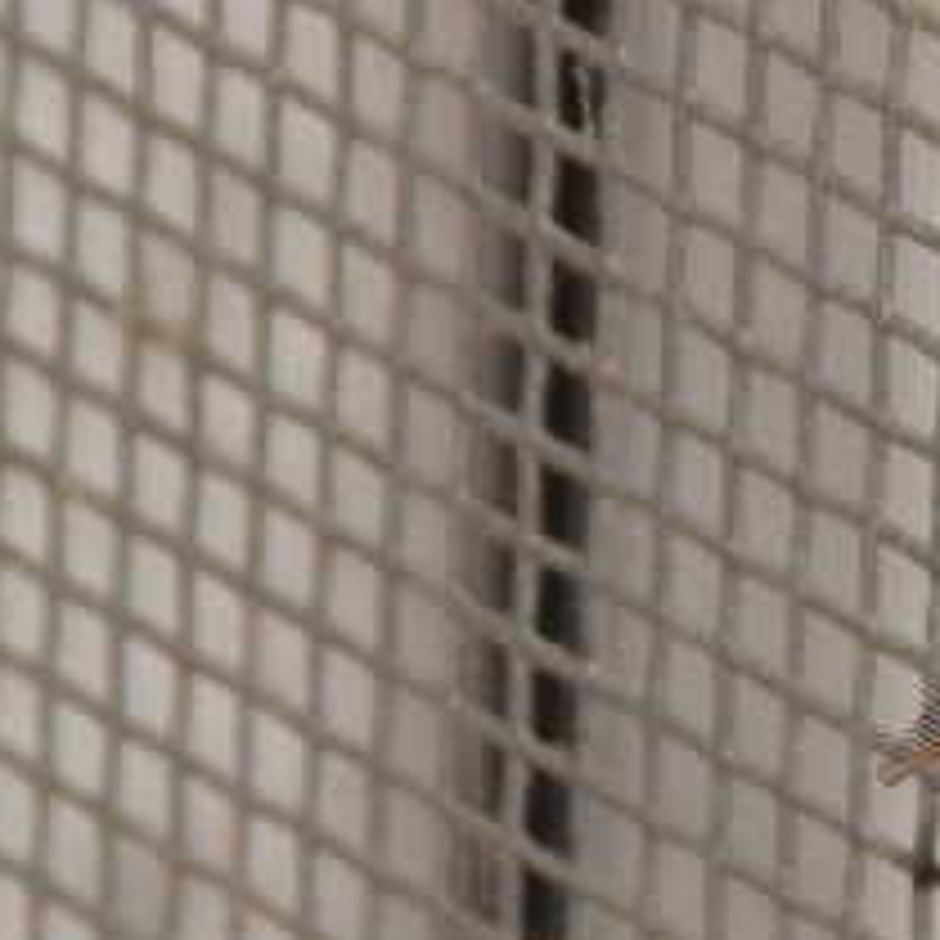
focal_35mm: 820
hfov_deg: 2.1
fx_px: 25192
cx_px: 1563
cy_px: 1363
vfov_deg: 2.1
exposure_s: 1/160
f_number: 13
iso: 100
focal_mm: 140
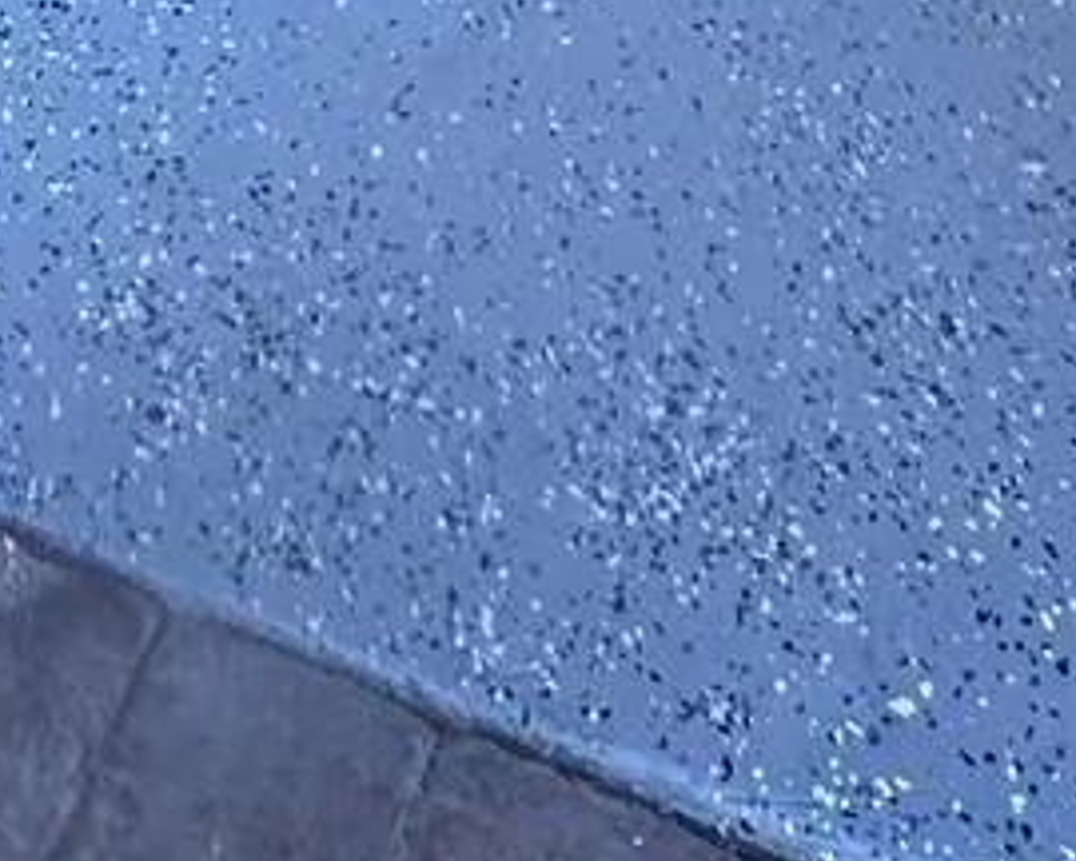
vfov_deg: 12.5
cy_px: -1451
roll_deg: +2.7
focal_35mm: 81
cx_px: 263
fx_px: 2579
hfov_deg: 23.3
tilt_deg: -12.6
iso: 64
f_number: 2.2
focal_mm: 2.22
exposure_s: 1/120
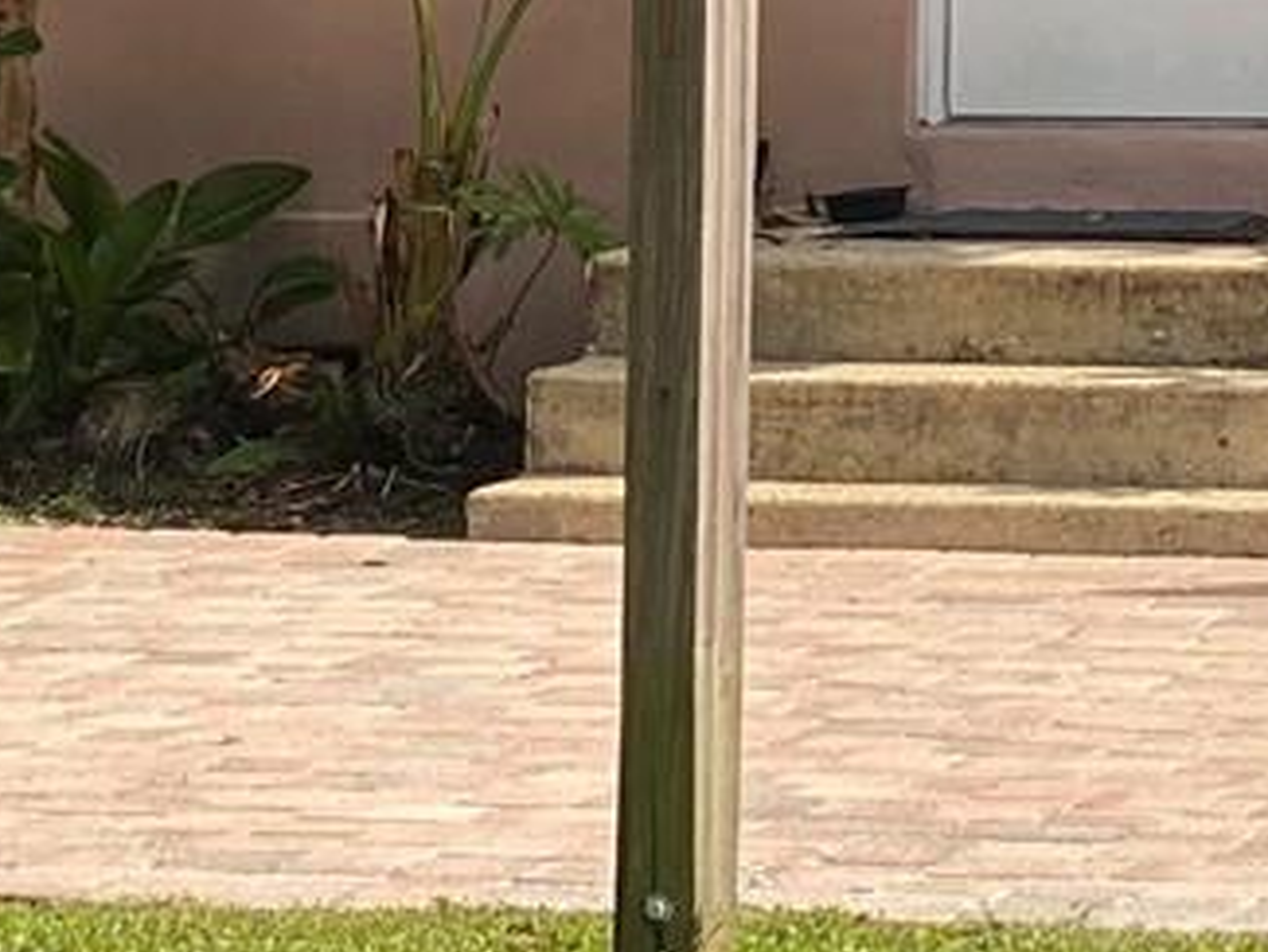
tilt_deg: +4.8
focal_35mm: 256
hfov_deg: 7.7
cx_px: 1373
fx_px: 9381
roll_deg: +0.0
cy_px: -975
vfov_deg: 5.7
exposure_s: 1/999
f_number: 2
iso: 20
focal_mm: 6
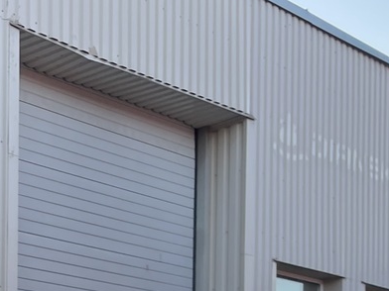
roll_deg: +0.5
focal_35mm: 106
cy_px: 515
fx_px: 1191
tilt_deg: -0.7
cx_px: -105
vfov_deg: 12.8
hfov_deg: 17.5
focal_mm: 4.2
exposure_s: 1/219
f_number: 1.6
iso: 32
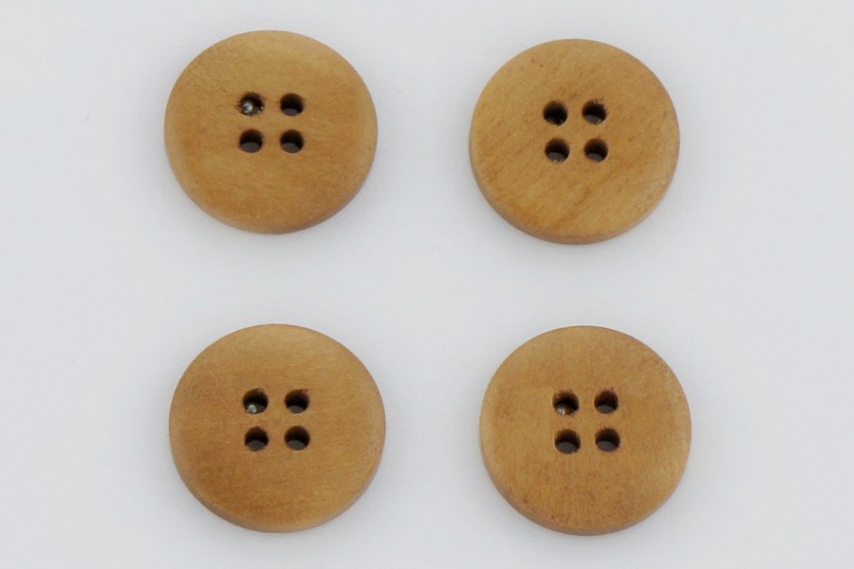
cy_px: 284
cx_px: 427
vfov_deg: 16.6
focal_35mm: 82
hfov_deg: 24.6
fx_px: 1957
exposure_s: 1/320
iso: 200
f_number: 9
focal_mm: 55
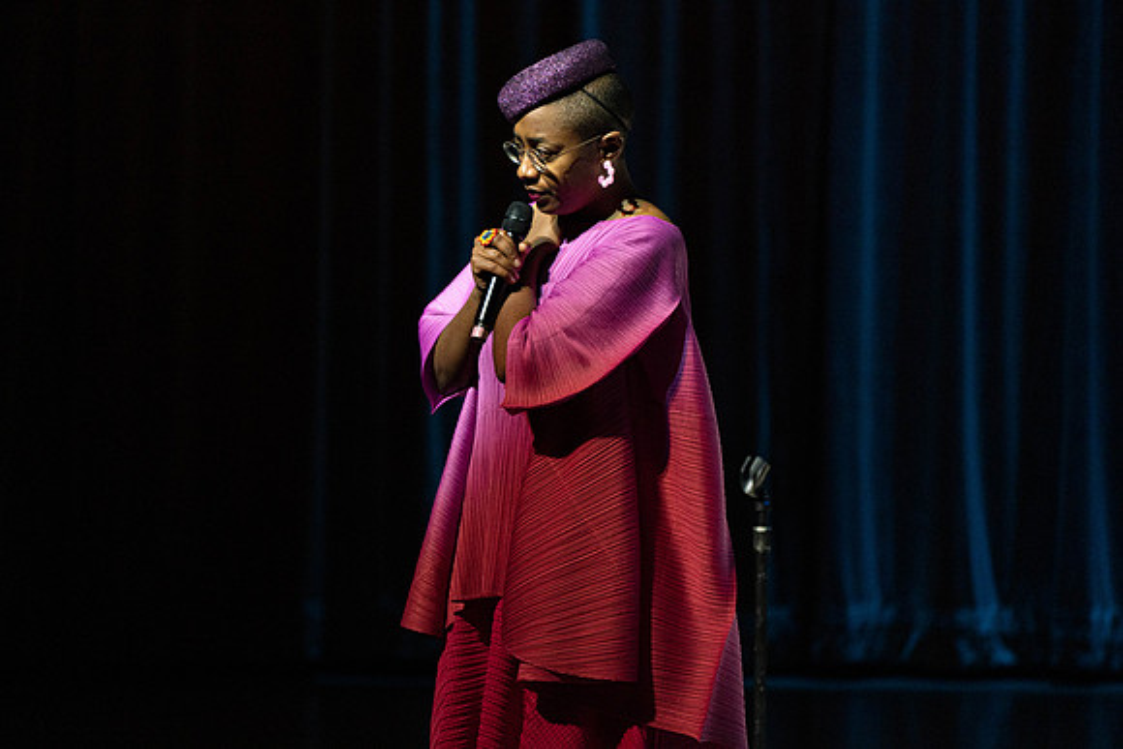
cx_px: 562
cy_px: 374
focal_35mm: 400
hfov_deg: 5.2
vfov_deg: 3.4
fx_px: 12480
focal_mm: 400
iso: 3200
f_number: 5.6
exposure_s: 1/320
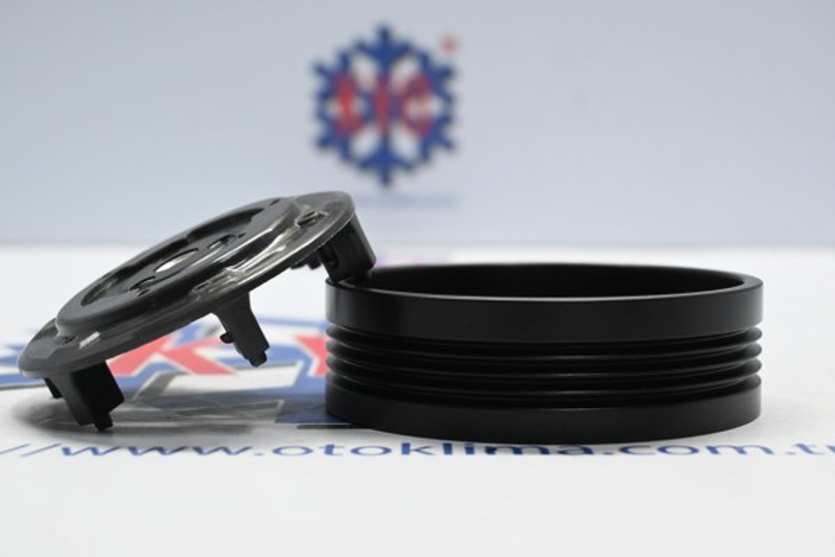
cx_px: 418
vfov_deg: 20.2
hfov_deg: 29.9
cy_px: 278
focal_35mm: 68
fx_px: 1566
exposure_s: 1/80
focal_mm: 45
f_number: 6
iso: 2000
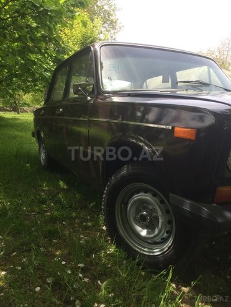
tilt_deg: -12.2
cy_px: 154
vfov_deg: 61.7
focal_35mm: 29
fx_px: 258
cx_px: 116
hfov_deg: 48.2
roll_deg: +0.4
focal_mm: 4.15
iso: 32
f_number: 2.2
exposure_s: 1/612
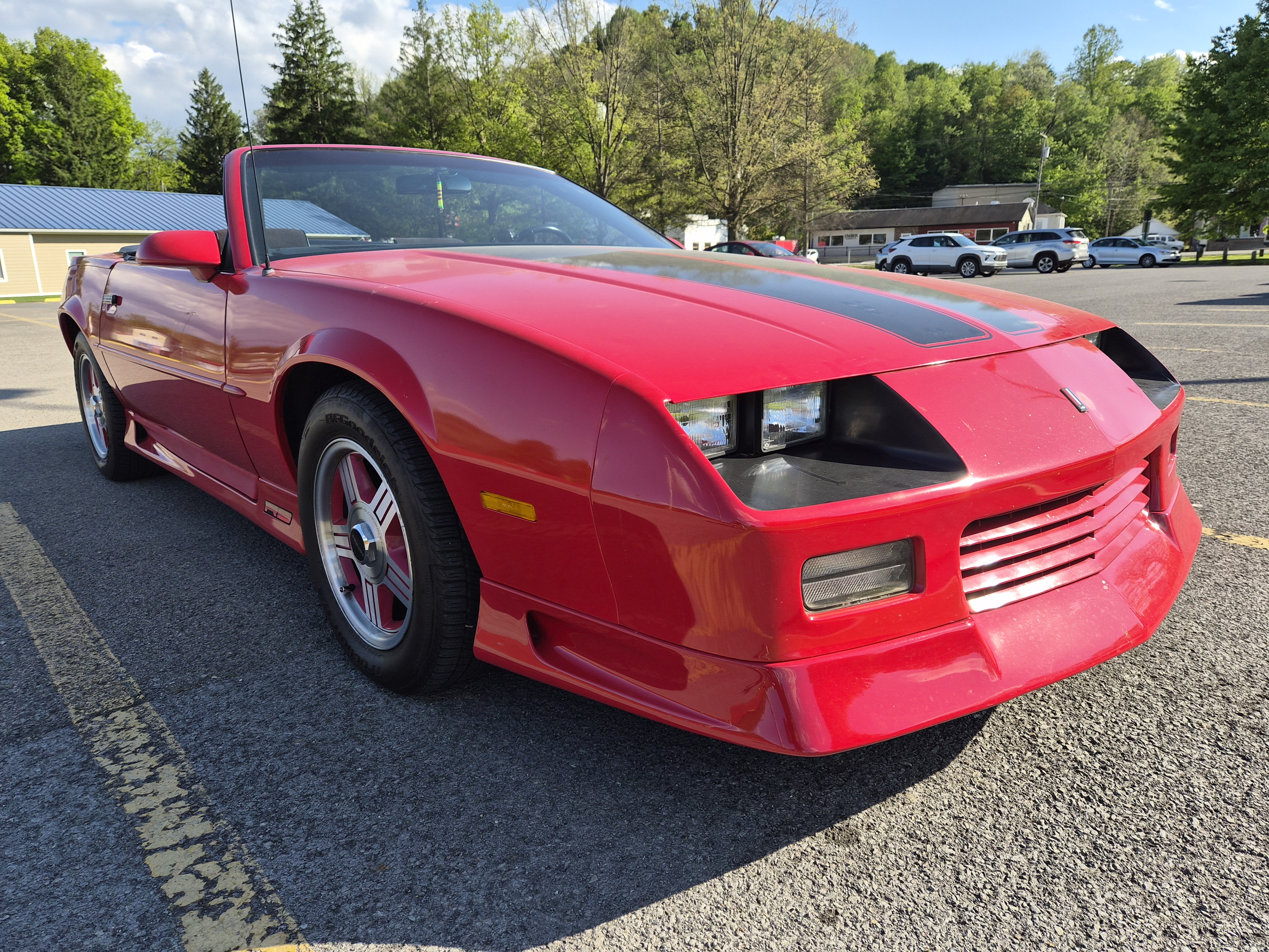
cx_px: 634
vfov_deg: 58.9
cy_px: 476
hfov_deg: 73.9
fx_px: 843
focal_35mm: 23
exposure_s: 1/2704
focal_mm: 5.4
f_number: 1.8
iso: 80
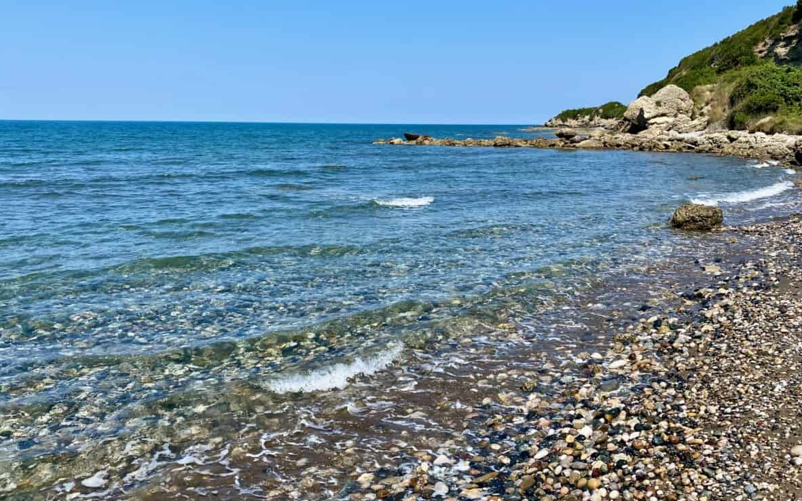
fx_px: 612
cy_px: 235
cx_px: 396
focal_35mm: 28
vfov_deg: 44.5
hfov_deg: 66.5
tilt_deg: -7.7
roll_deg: -1.8
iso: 32
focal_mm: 4.25
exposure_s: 1/3300
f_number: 1.8
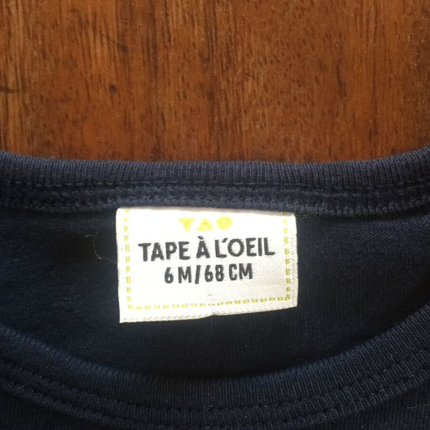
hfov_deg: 43.9
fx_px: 534
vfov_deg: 43.7
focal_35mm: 38
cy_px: 250
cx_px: 211
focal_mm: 4.15
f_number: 2.2
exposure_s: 1/17
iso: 100
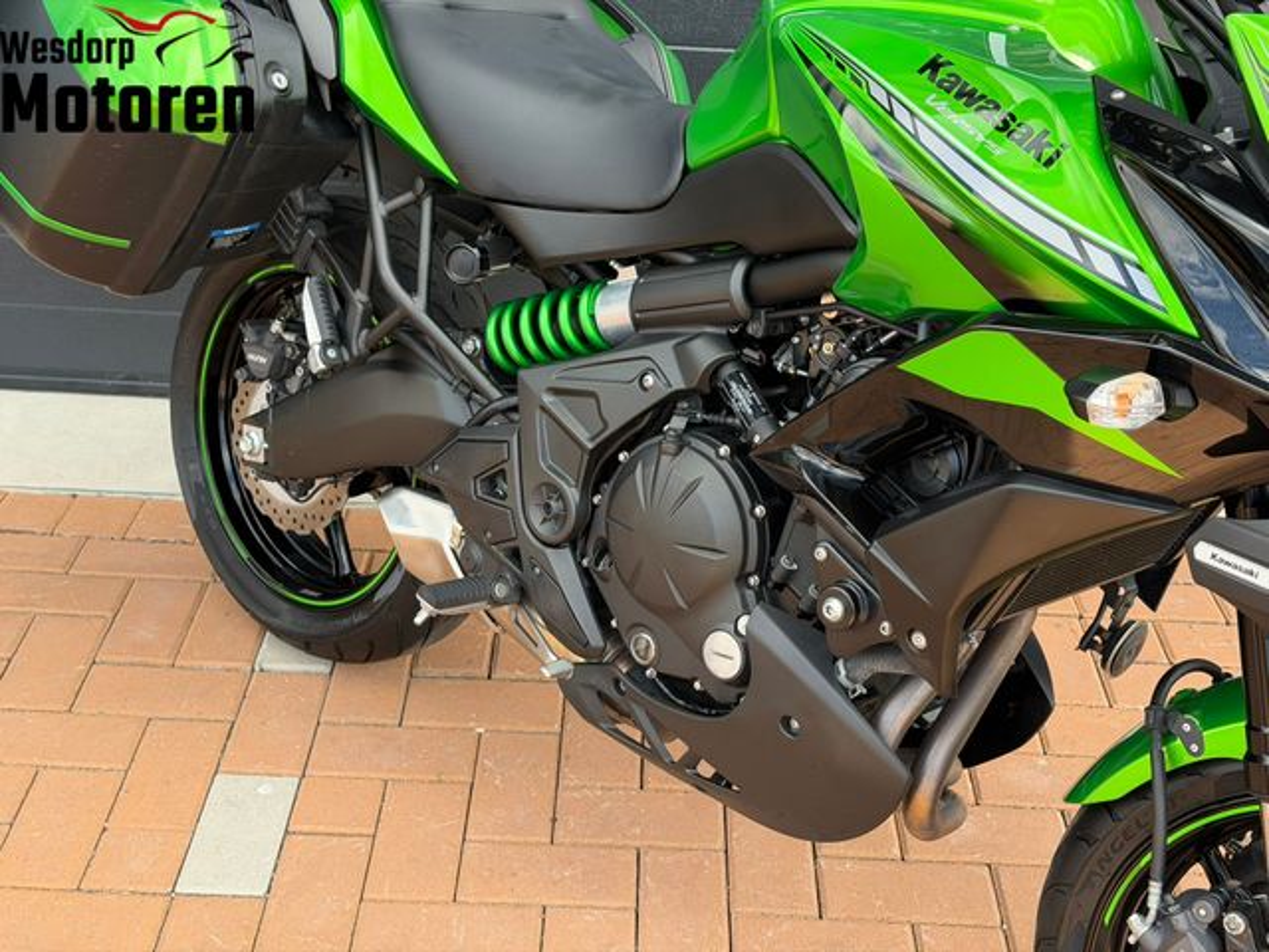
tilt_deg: -28.5
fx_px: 1760
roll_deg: -2.2
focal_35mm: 48
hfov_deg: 39.7
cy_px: 476
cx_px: 634
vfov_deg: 30.3
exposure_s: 1/458
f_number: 1.78
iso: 80
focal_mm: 6.76
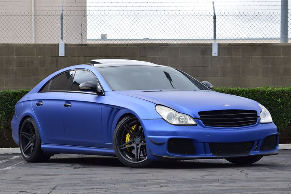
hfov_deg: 18.9
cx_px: 146
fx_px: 873
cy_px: 97
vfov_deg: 12.7
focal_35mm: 108
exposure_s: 1/320
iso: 400
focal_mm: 72
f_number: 11
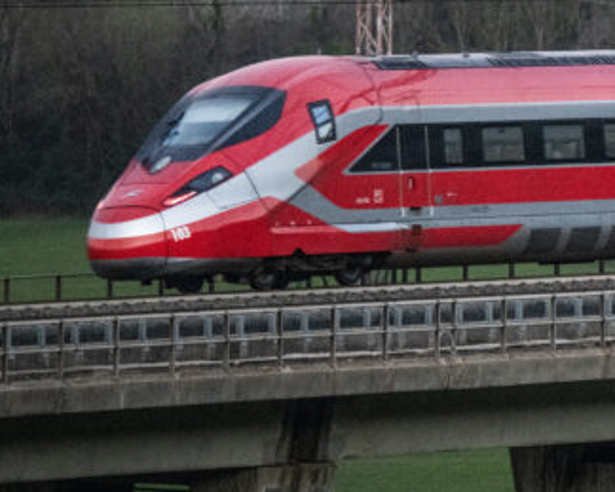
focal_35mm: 868
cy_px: 133
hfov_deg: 2.2
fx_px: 15794
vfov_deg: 1.8
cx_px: 579
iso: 5000
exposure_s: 1/640
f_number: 5.6
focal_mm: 390
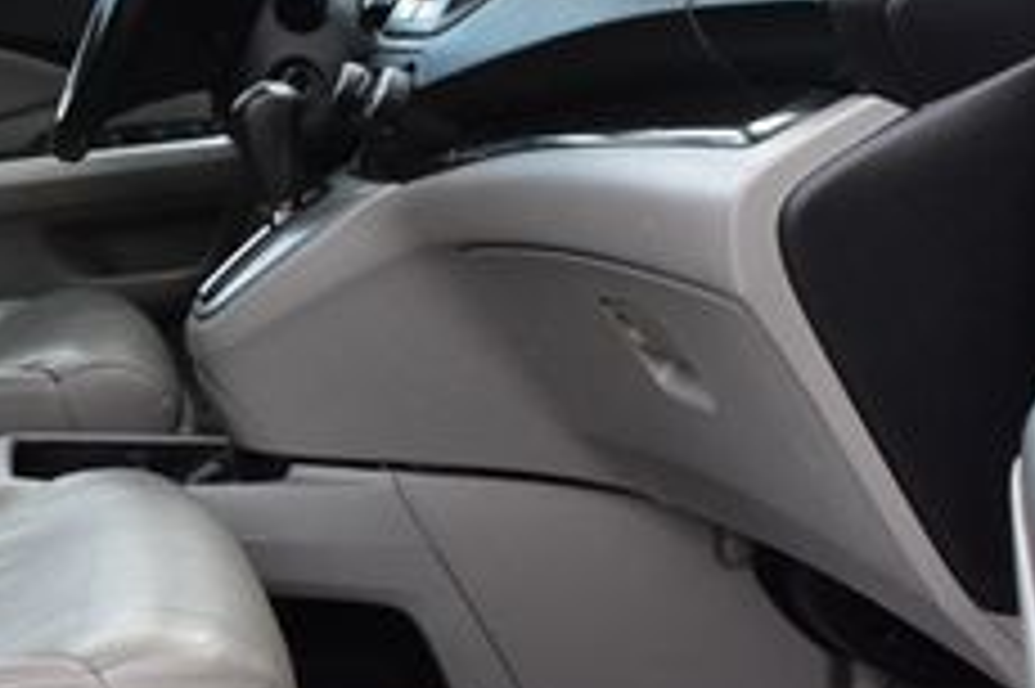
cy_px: 414
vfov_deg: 18.1
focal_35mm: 75
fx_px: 2155
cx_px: 18
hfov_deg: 25.7
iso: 400
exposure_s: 1/160
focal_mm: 18
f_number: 9
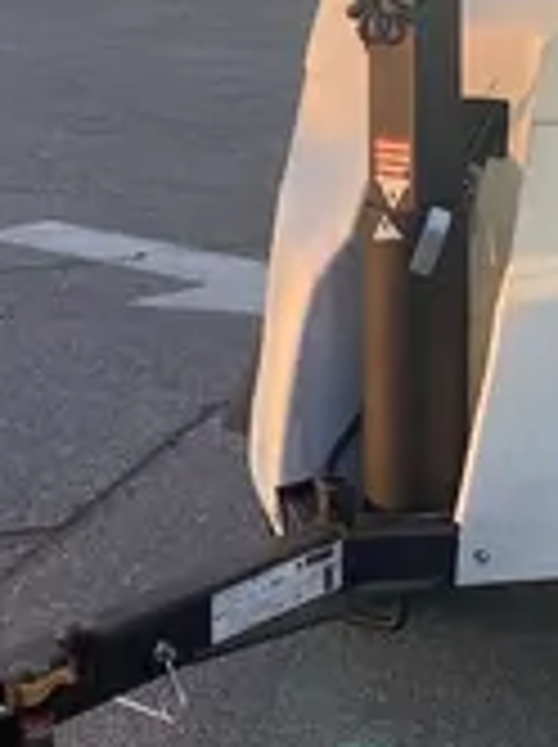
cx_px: 441
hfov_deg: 12.8
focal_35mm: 115
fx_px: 2478
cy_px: 119
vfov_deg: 17.0
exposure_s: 1/816
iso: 32
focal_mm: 4.25
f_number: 1.8
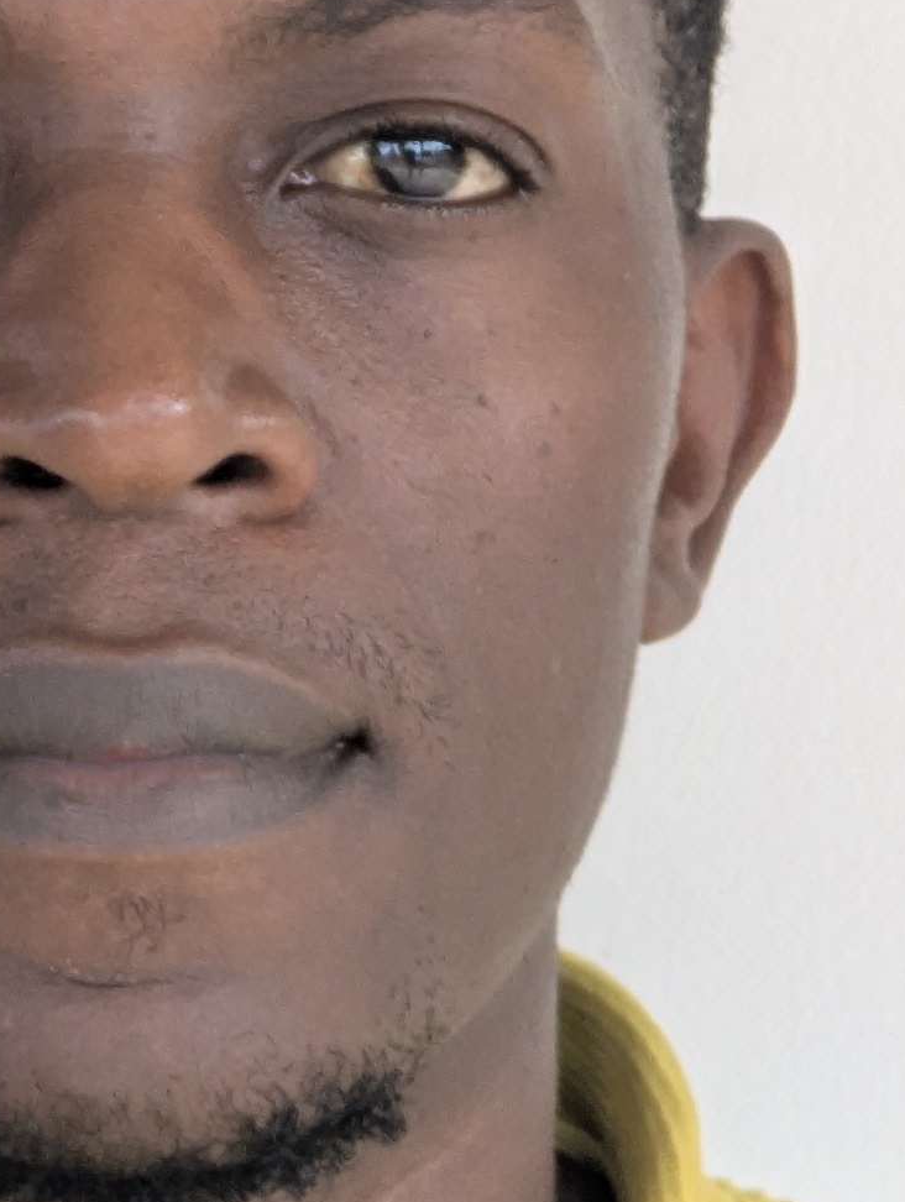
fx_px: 15471
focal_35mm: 445
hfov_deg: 3.3
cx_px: 187
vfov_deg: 4.4
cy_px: 1418
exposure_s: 1/50.6
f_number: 3.5
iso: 96
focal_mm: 19
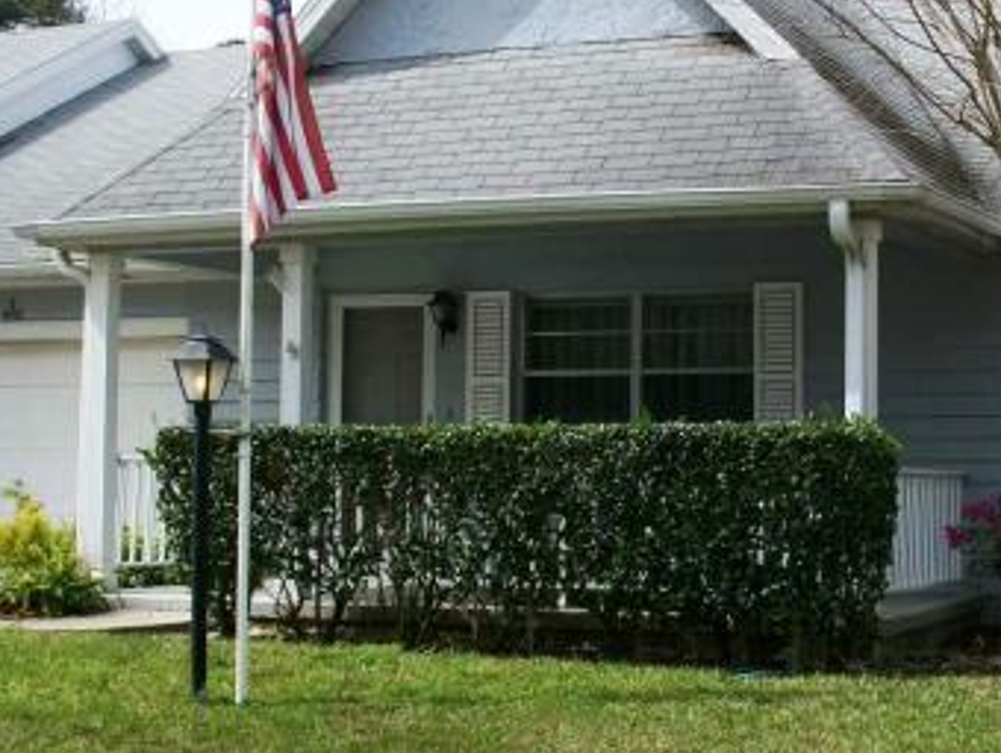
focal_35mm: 75
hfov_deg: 25.9
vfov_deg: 19.7
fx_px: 2172
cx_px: 633
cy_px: 335
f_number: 3.5
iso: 80
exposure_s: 1/640
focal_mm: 7.8
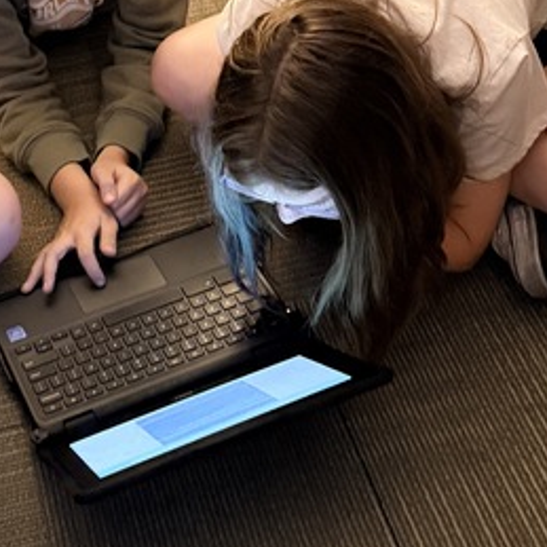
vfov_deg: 20.4
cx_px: 89
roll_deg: +7.5
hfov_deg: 20.4
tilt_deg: -42.3
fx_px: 1502
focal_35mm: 84
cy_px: 122
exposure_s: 1/30
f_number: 1.78
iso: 1600
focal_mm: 6.76
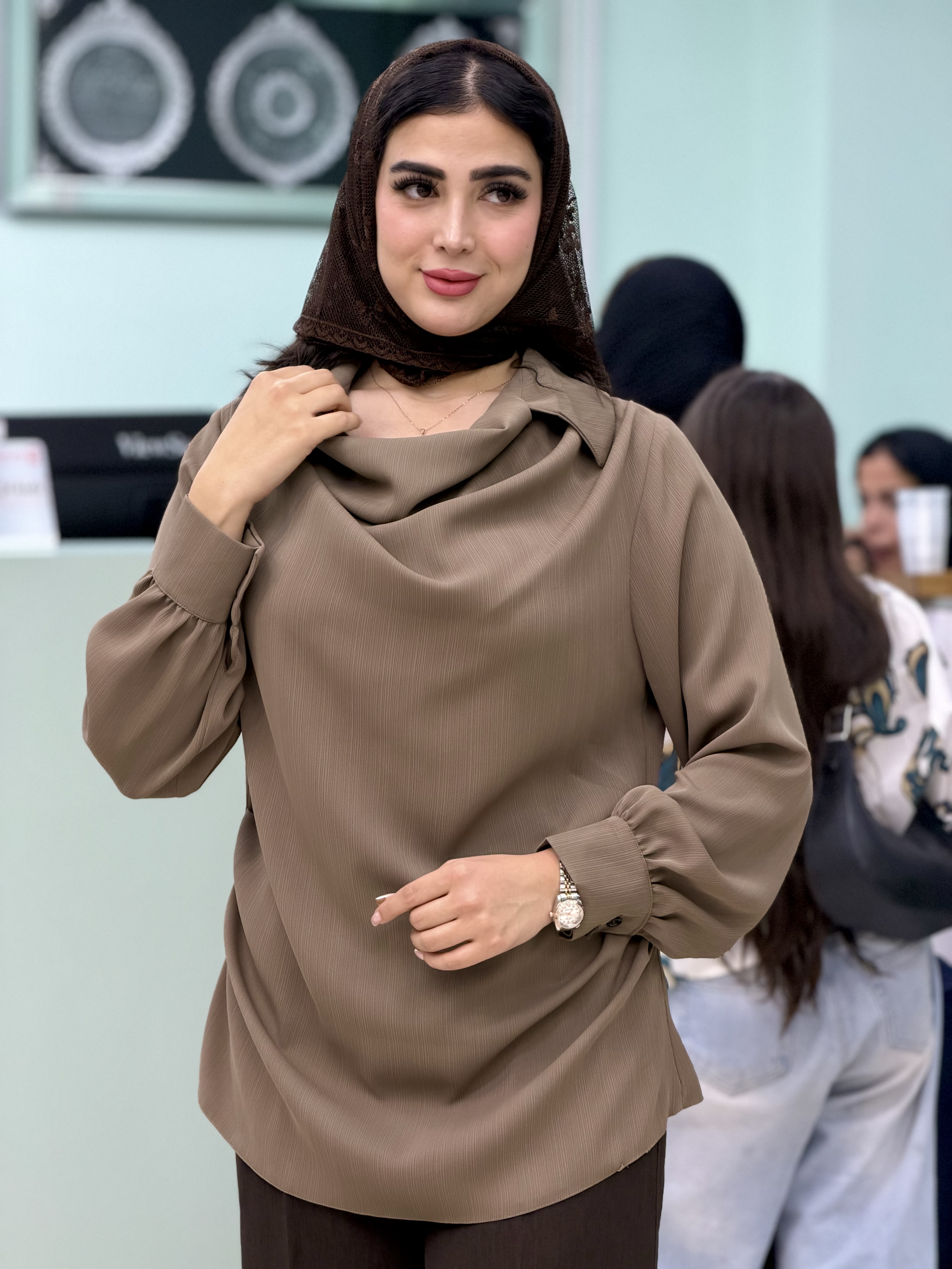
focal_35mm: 100
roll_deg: -0.7
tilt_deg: -3.5
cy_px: 634
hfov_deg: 14.8
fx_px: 3667
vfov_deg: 19.6
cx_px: 476
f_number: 2.8
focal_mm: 16.89
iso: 200
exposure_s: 1/100
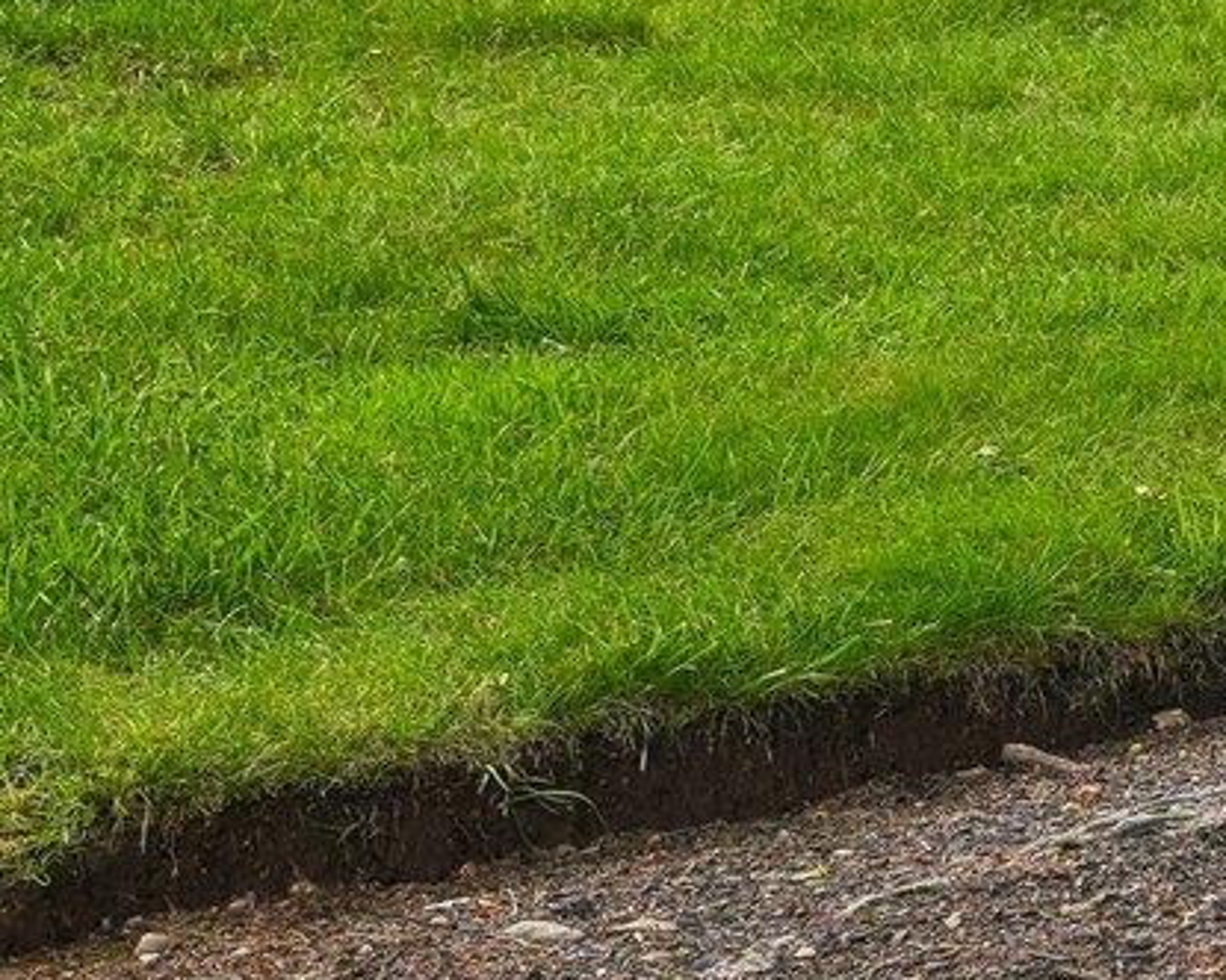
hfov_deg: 10.5
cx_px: 2786
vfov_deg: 9.3
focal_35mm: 162
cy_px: -379
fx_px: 5878
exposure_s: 1/60
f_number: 8
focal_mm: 35
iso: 100
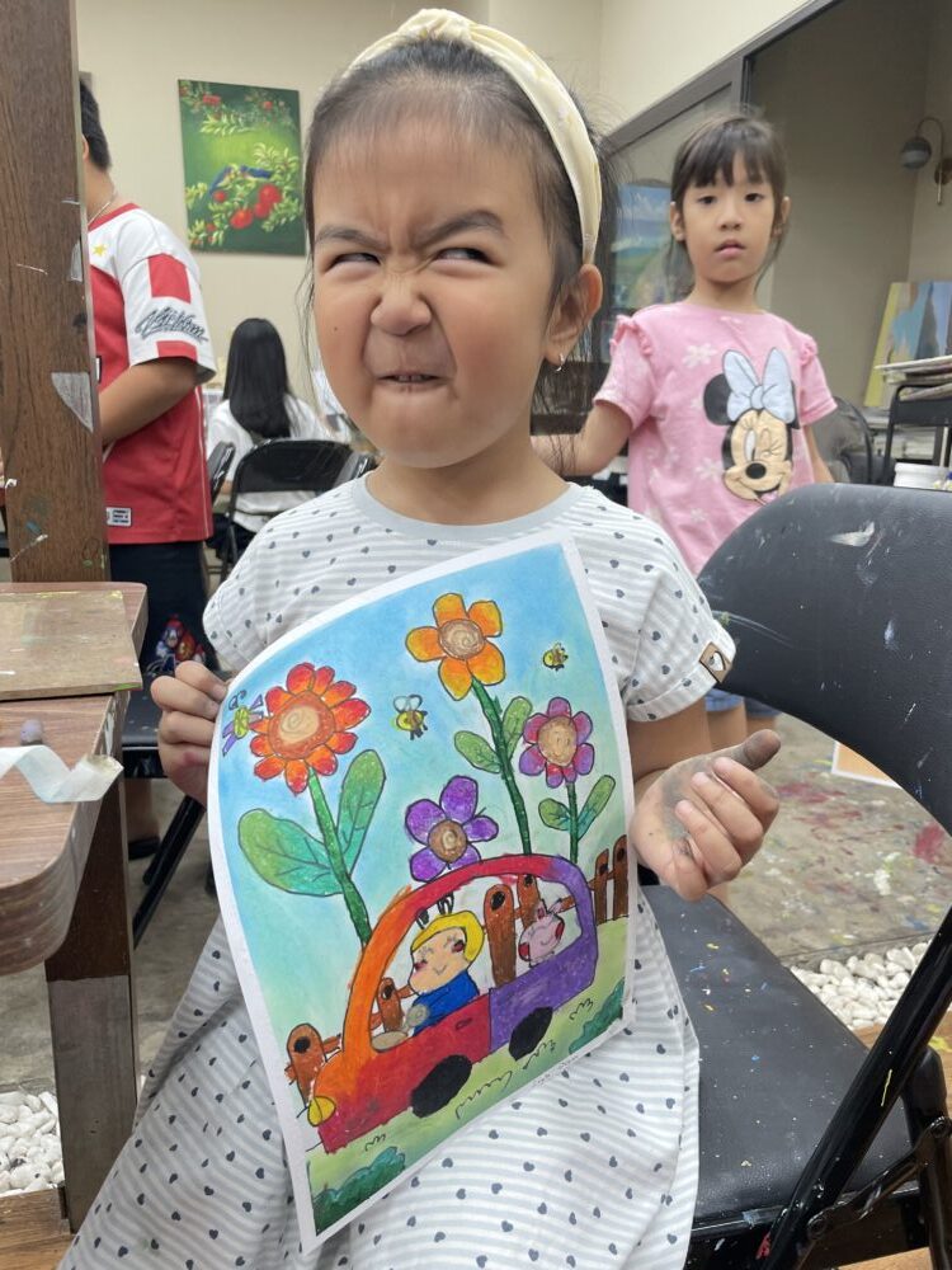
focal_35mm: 26
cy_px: 635
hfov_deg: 53.1
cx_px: 476
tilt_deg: -11.7
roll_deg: -0.9
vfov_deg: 67.3
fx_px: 953
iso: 64
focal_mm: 4.2
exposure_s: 1/100
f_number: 1.6
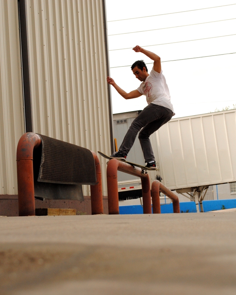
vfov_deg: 23.6
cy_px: 148
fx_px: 707
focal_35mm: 81
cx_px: 92
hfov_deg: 18.9
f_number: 7.1
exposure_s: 1/400
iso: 400
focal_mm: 38
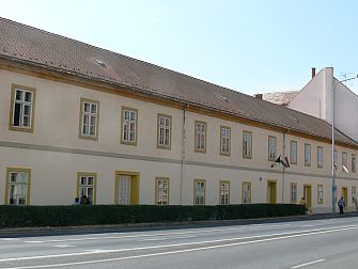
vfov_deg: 30.9
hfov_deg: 40.4
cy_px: 145
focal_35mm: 47
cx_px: 189
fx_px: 487
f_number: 5.6
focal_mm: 7.4
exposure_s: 1/320
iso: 100
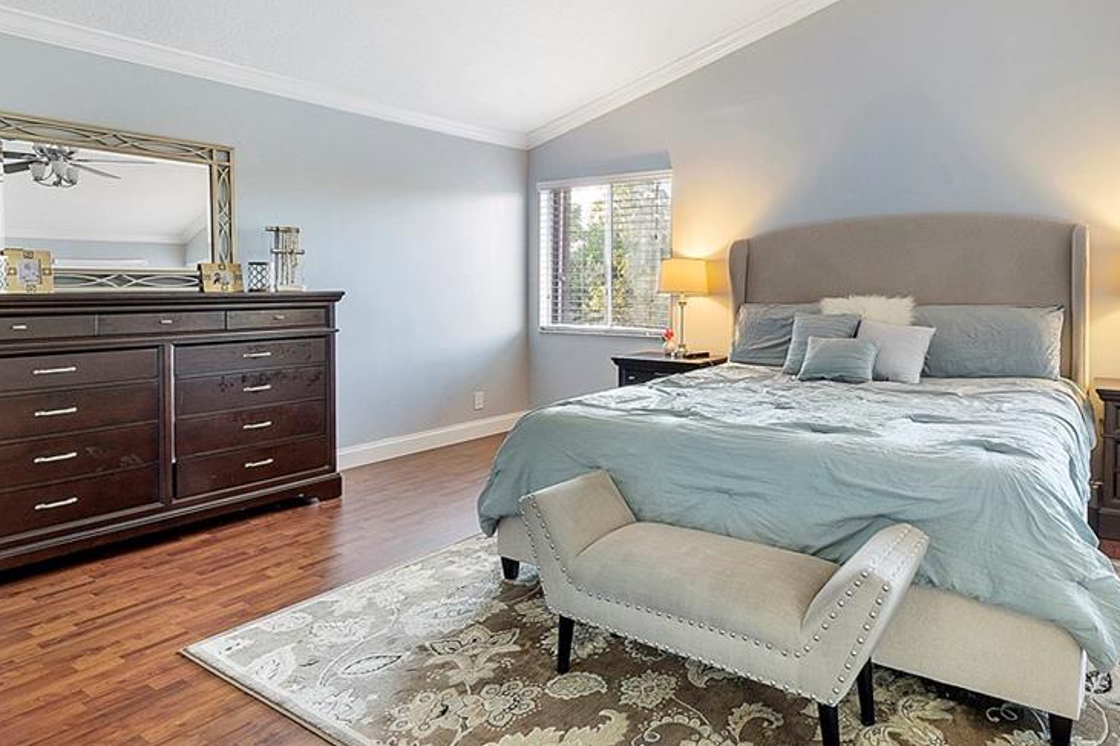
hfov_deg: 79.5
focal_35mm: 21
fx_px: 653
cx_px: 709
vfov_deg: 58.9
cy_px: 294
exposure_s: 1/1.67
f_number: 10
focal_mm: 10
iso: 250
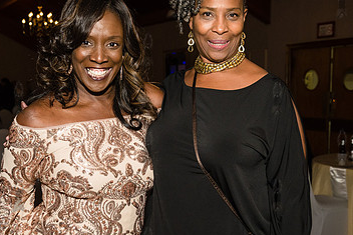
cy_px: 146
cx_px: 147
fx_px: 549
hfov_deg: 35.5
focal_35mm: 56
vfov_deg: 24.2
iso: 1600
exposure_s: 1/400
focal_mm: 34
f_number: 5
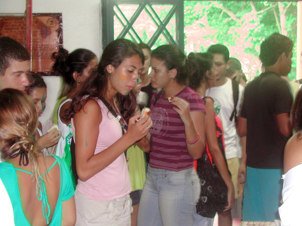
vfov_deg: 23.7
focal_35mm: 62
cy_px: 113
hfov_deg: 31.2
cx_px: 151
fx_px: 541
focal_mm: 13.2
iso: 196
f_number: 3.5
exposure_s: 1/60.1
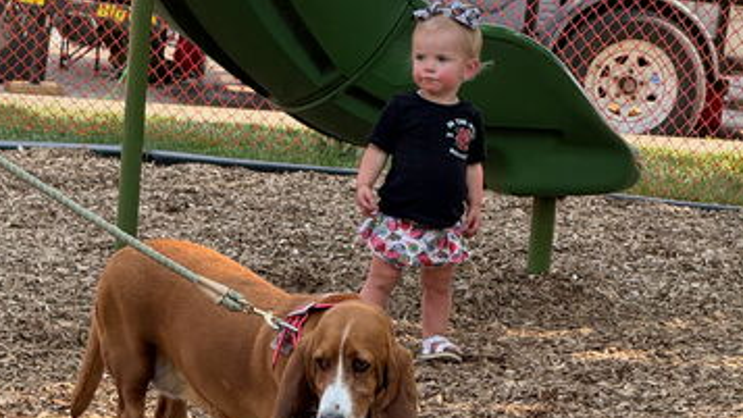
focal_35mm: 183
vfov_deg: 6.6
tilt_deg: -8.0
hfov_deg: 11.8
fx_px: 3606
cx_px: 363
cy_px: 337
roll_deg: -4.0
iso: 50
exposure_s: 1/142
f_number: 2.8
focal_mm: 15.66
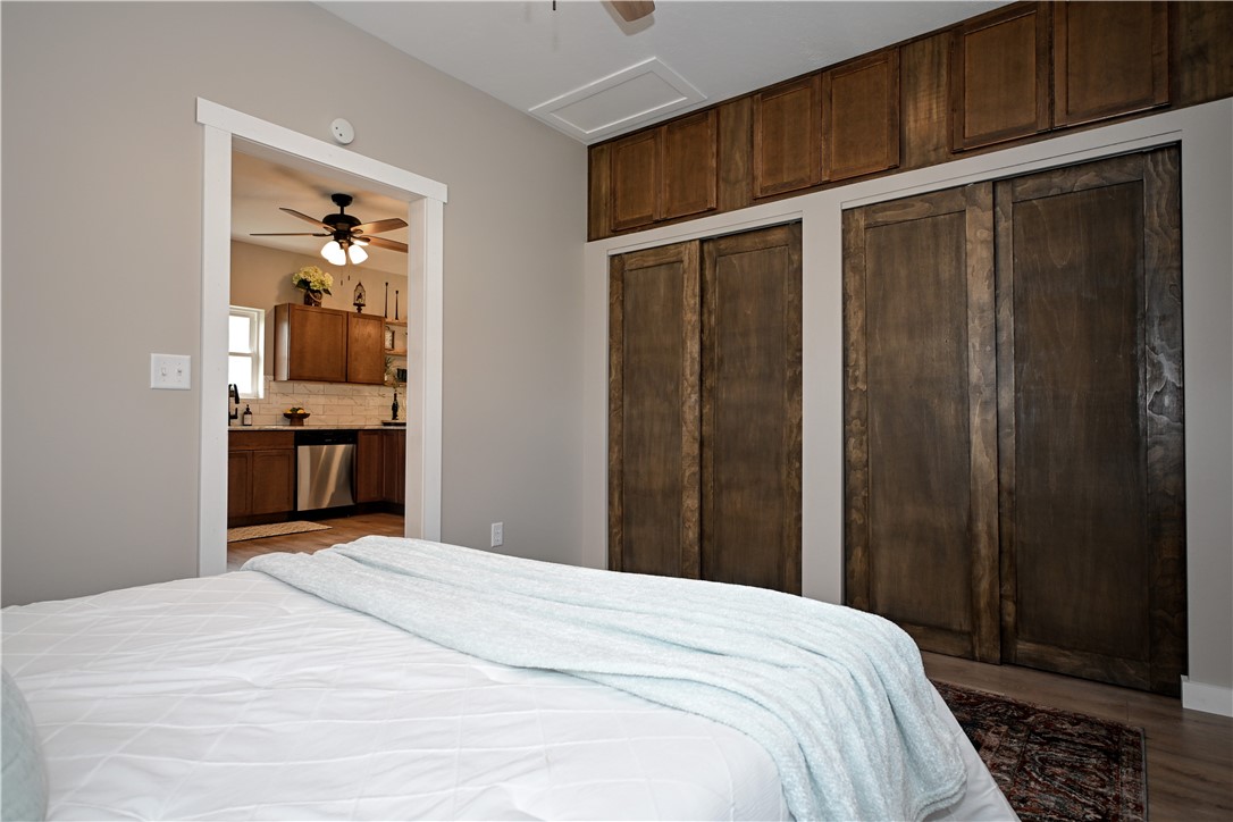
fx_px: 668
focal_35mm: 20
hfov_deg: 85.4
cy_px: 411
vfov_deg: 63.2
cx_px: 616
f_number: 4
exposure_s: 1/60
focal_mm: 13
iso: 280
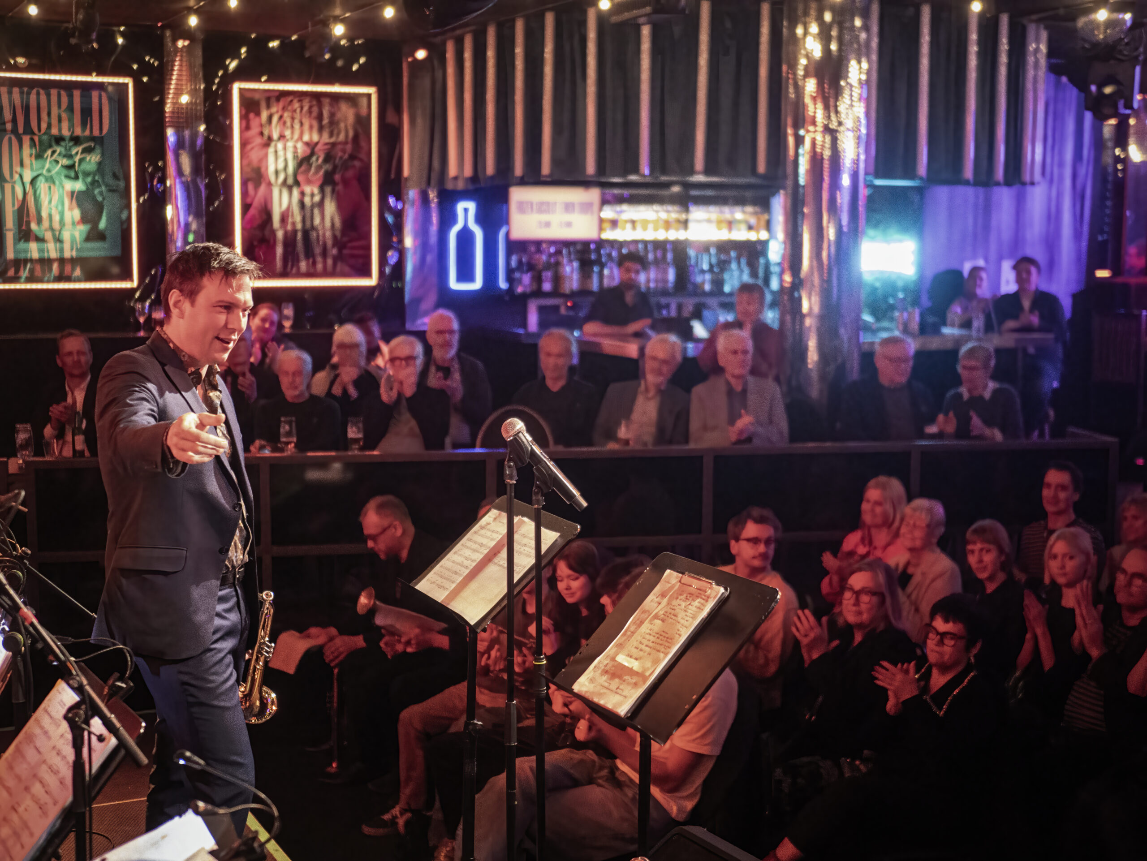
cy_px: 430
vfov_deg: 29.1
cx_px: 574
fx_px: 1657
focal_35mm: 50
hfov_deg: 38.2
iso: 10000
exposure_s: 1/400
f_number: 1.2
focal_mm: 25
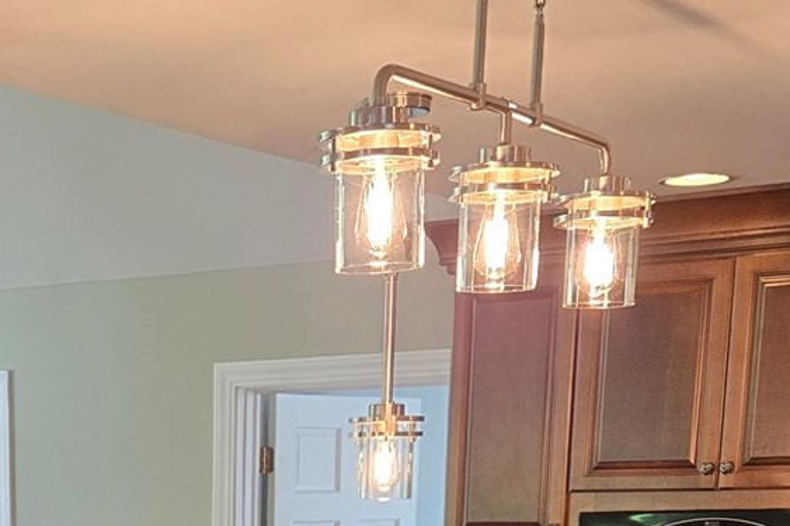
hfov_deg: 22.8
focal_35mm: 87
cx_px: 73
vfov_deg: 13.9
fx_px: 1908
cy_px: 969
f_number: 1.8
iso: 250
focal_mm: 5.4
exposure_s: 1/120
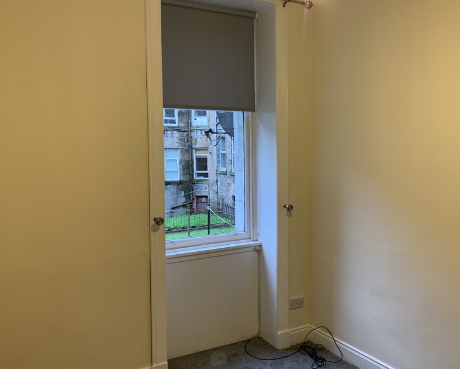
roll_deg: +0.3
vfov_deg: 44.5
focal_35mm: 33
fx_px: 449
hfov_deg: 53.9
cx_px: 271
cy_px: 175
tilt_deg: -3.9
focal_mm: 4.25
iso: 125
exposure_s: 1/60
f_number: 1.8
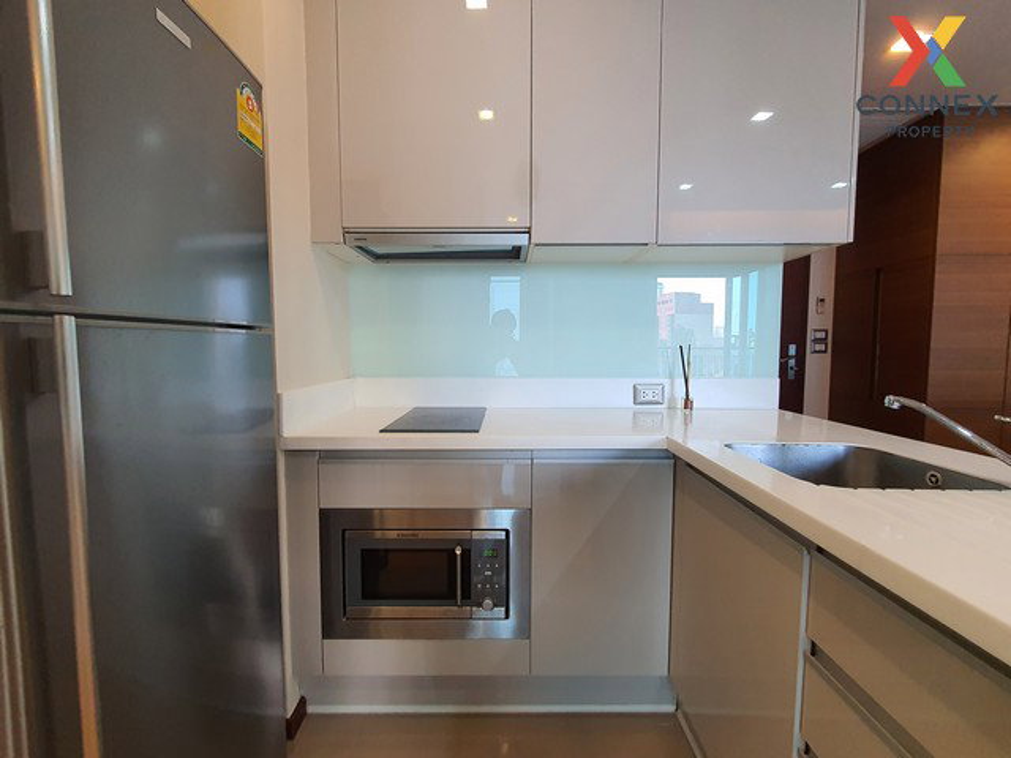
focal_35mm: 13
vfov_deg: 89.9
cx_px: 506
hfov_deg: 106.2
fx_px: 380
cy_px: 379
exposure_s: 1/50
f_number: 2.2
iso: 250
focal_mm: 1.8
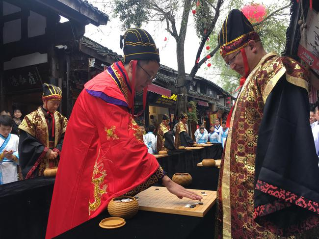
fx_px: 267
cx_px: 160
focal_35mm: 29
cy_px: 120
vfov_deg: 48.2
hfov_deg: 61.7
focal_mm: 4.15
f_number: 2.2
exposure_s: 1/100
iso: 32
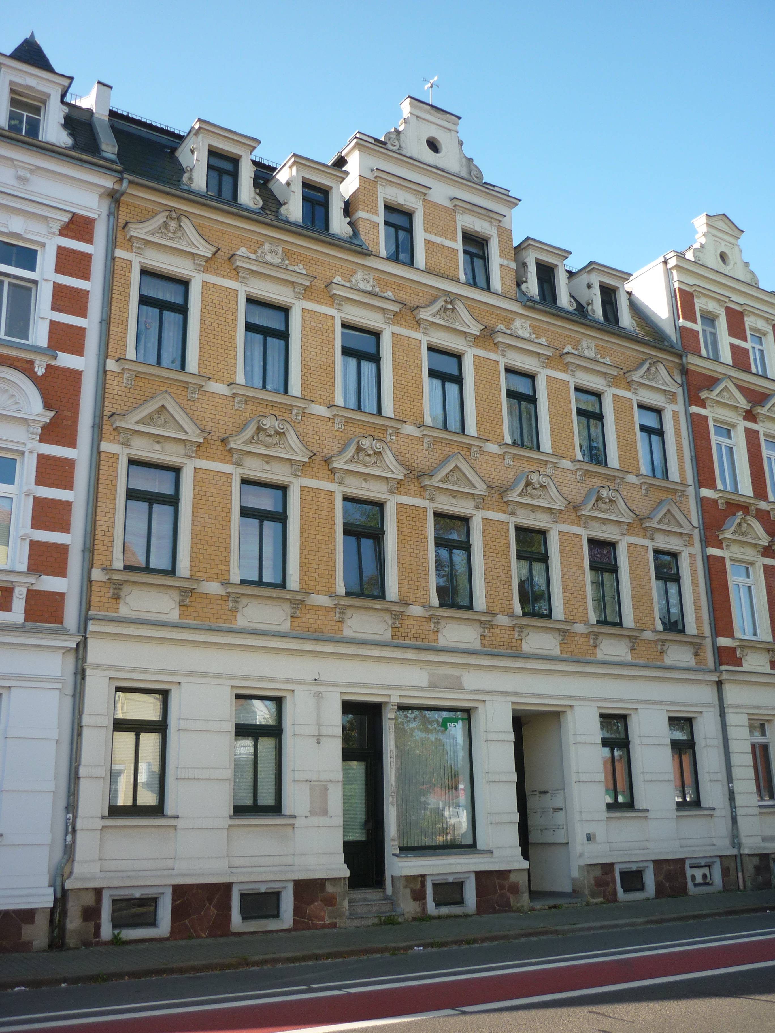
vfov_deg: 55.4
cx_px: 388
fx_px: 985
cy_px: 516
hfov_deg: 42.9
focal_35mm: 33
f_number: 2.8
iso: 80
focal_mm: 5.5
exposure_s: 1/320
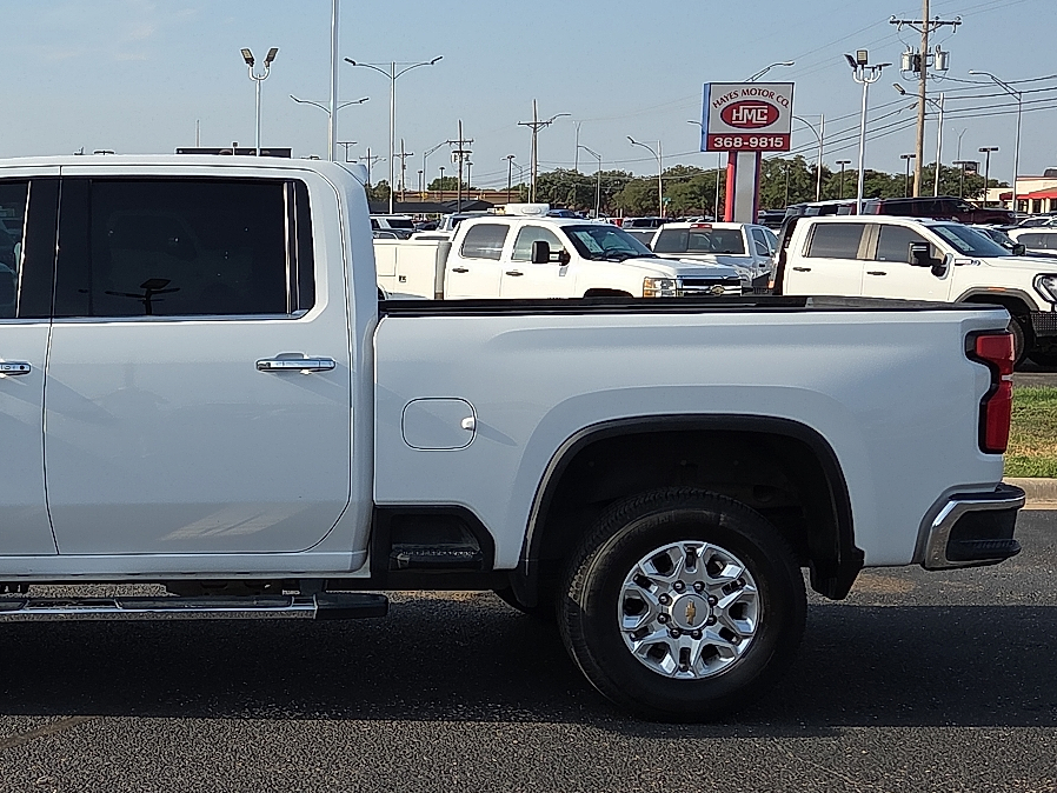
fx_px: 1741
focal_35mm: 57
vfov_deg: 25.7
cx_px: 142
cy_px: 426
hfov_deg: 32.4
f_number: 1.8
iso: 76
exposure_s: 1/5000
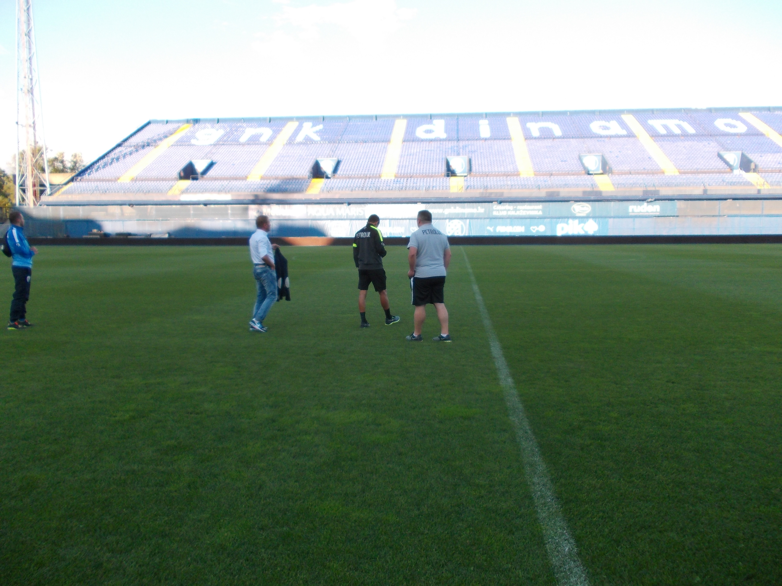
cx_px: 391
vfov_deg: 49.7
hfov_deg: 63.4
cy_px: 293
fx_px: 633
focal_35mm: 28
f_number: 2.7
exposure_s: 1/250
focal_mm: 4
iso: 80
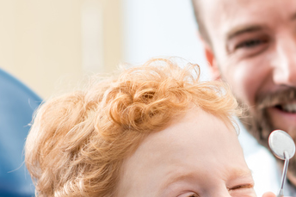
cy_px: 240
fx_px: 2548
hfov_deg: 6.6
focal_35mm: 310
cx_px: 357
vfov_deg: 4.4
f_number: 2.8
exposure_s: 1/200
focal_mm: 85
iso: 200
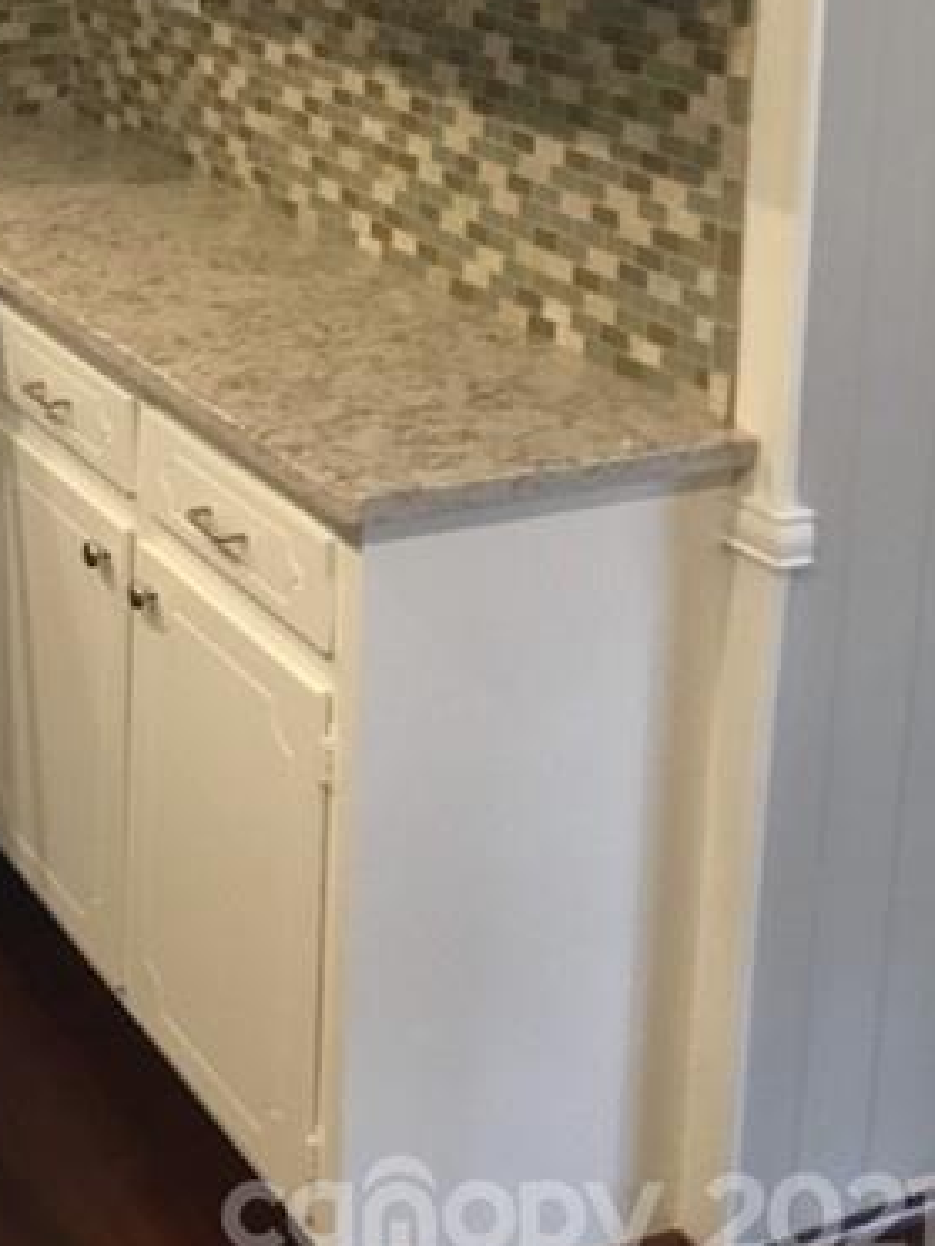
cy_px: 54
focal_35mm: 64
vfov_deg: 28.7
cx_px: 3
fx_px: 2305
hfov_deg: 22.1
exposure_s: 1/30
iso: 125
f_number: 2.4
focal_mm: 3.3
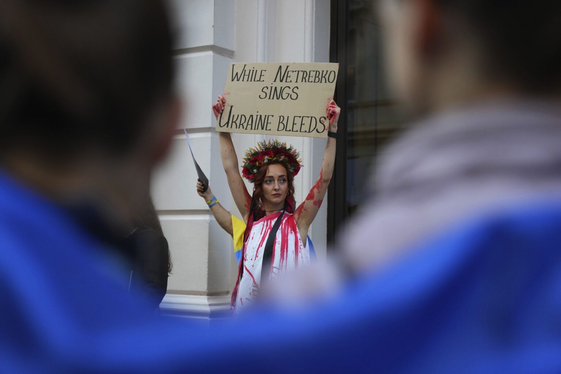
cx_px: 280
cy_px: 187
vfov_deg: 21.9
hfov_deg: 32.4
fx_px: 966
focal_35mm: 62
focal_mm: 62
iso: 1250
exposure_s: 1/1250
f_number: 2.8
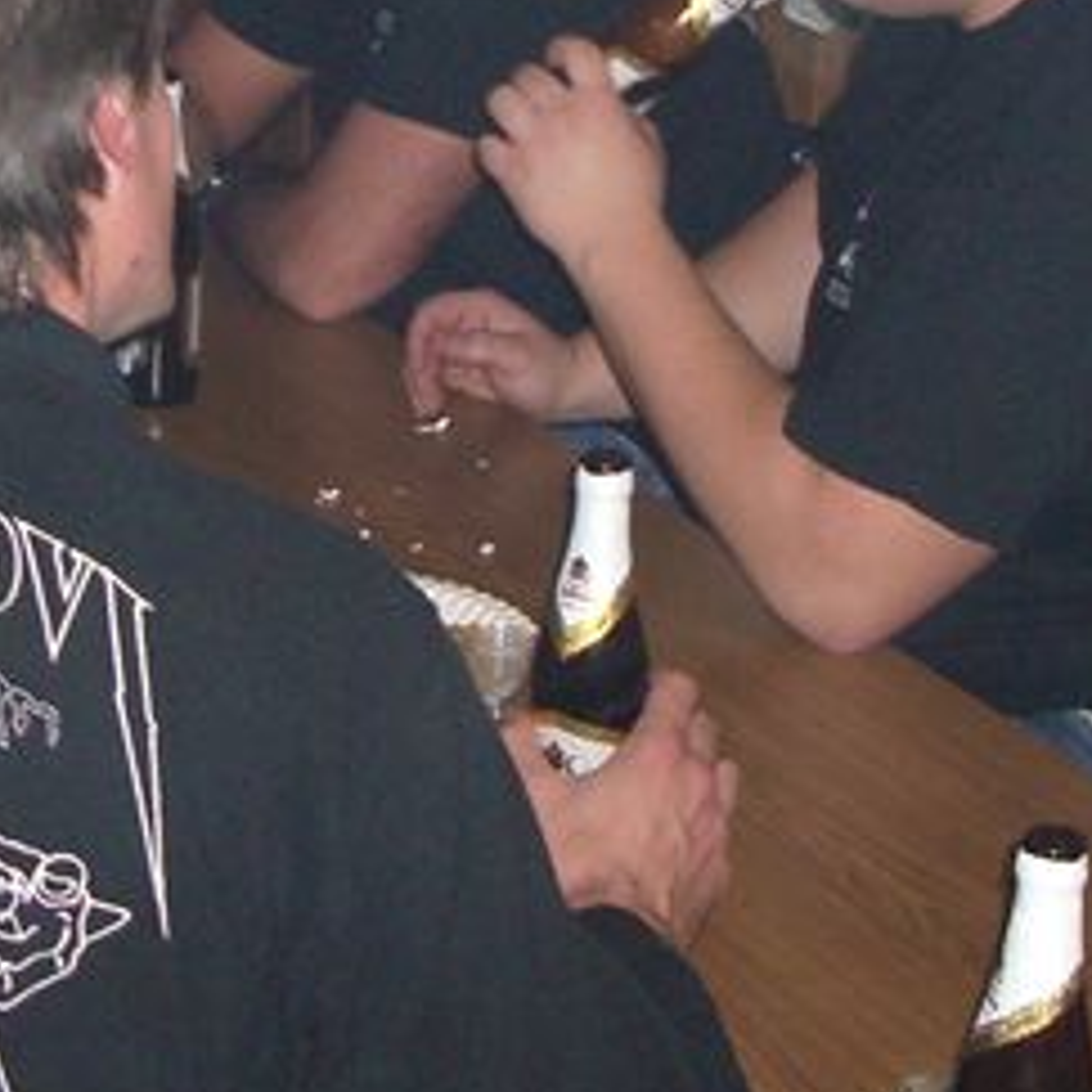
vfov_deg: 16.5
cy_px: -117
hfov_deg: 17.0
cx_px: 315
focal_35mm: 102
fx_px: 3640
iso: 200
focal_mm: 5.8
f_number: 2.6
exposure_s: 1/60
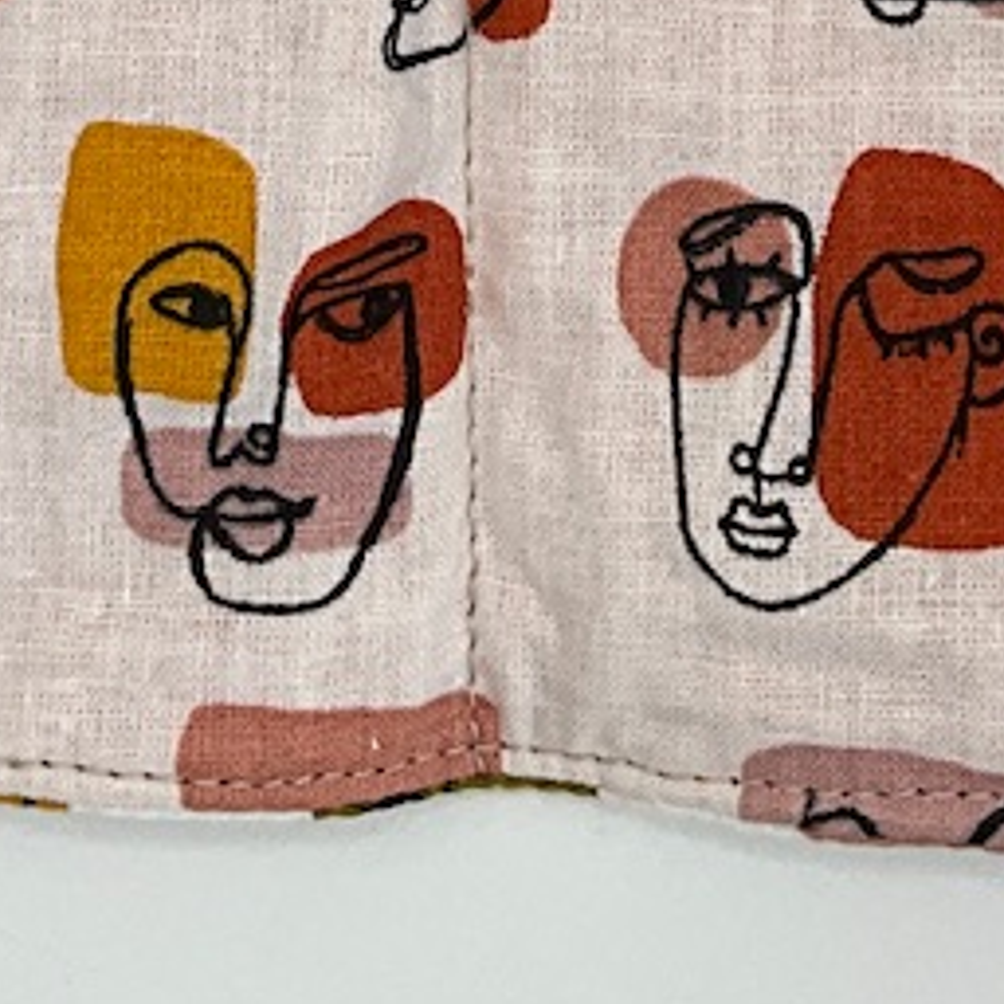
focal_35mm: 128
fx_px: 4200
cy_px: -1110
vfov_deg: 11.9
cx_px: 694
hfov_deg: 13.6
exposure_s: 1/322
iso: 25
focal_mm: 3
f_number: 1.8
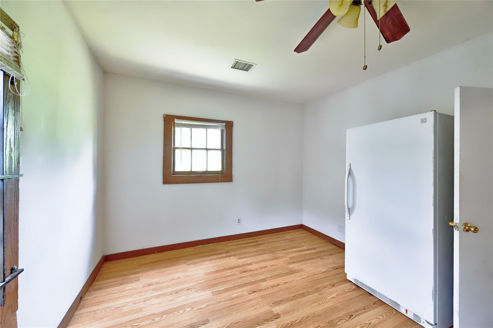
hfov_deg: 104.3
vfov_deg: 81.1
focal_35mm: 14
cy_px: 164
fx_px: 192
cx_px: 246
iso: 400
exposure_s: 1/15
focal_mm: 14
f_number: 8
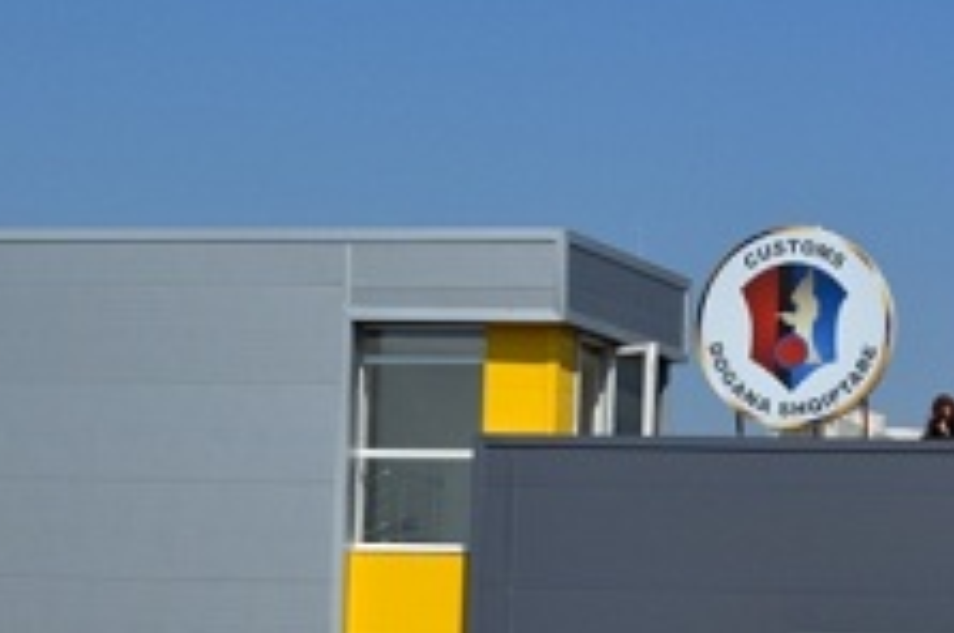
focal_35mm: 148
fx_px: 3927
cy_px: 642
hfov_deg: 13.4
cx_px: 1211
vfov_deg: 9.2
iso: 160
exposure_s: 1/500
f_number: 11
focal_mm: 35
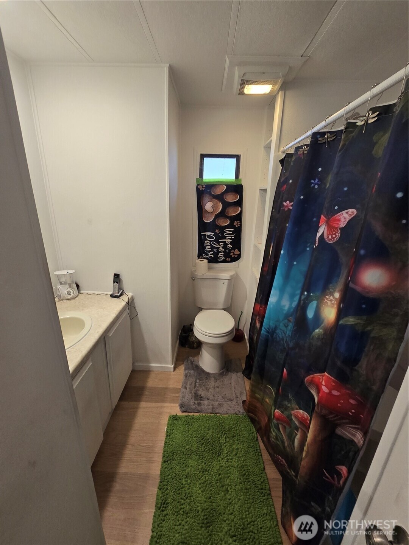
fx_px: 205
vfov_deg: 106.2
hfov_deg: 89.9
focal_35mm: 13
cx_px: 204
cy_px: 272
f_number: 2.2
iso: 160
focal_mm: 2.2
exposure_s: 1/60
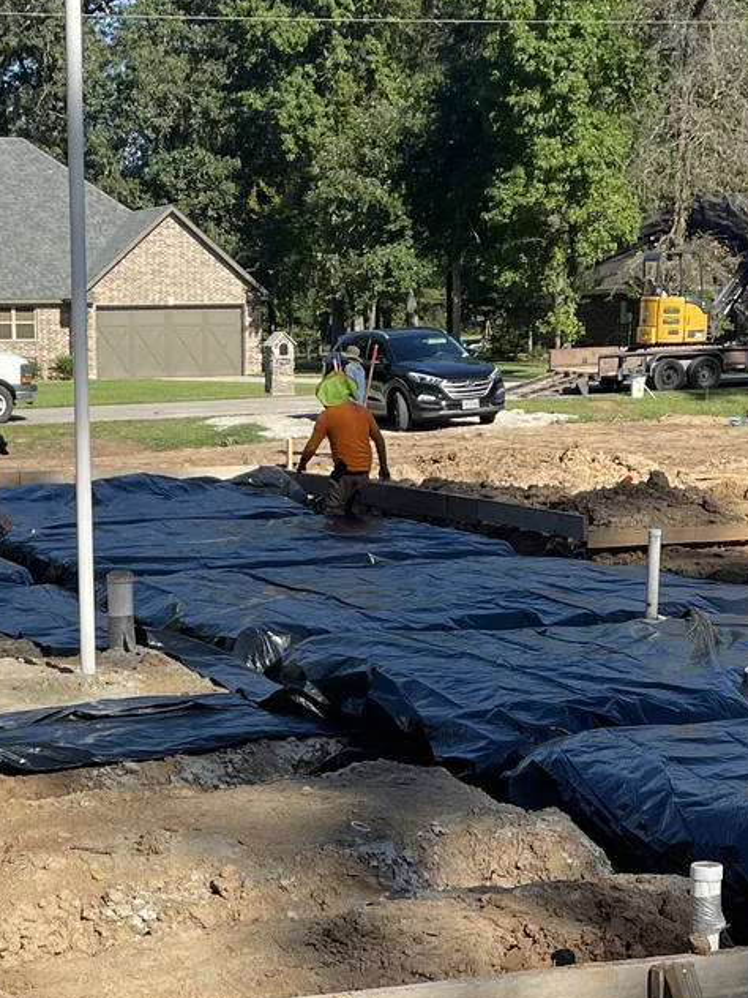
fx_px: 2132
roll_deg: -0.1
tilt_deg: -13.9
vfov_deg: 25.6
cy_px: 875
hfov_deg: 19.7
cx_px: 169
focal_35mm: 74
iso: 32
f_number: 1.6
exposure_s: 1/2564
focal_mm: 4.2
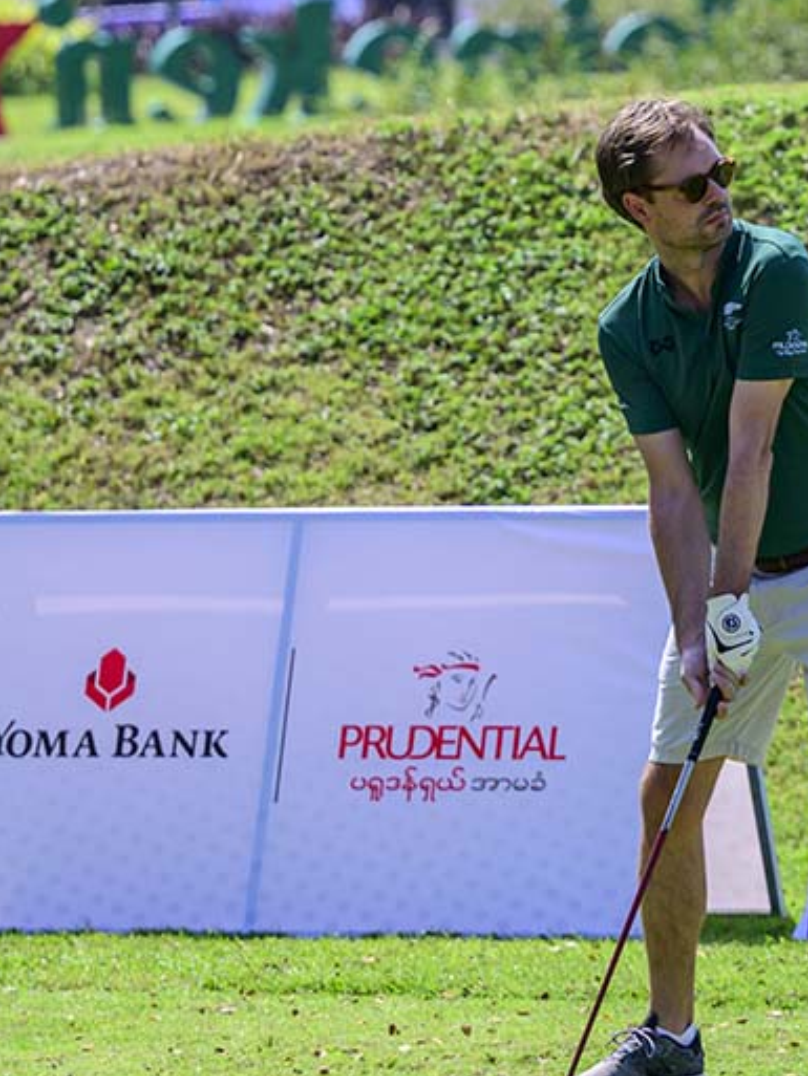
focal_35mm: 207
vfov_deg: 9.6
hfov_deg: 7.2
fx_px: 6440
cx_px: 800
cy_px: 587
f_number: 2.8
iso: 320
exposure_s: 1/6400
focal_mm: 115
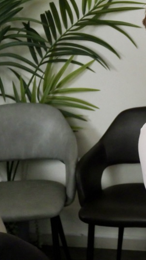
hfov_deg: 13.3
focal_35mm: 84
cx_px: 237
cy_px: 109
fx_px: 579
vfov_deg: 25.3
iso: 2000
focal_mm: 16
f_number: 4
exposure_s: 1/125
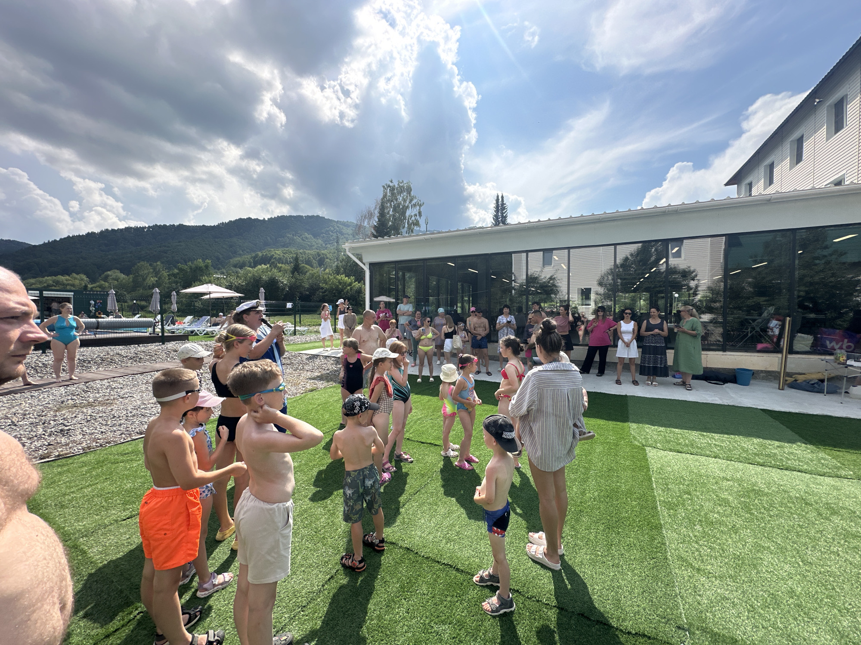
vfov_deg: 85.7
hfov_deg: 102.1
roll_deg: -0.1
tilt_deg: -1.5
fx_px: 348
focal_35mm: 14
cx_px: 430
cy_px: 322
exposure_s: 1/1770
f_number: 2.2
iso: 50
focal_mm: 2.22
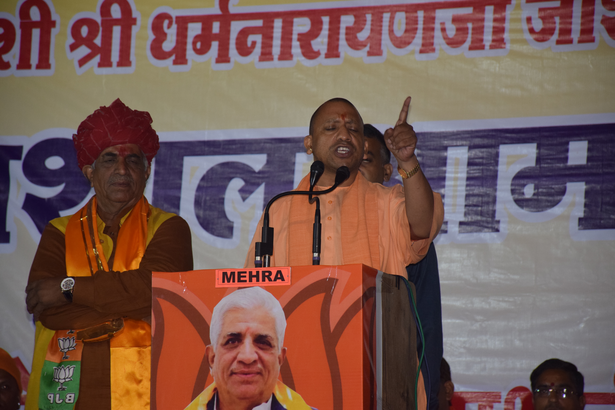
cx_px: 308
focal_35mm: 210
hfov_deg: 9.8
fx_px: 3588
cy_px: 205
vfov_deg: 6.5
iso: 800
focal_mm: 140
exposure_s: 1/60
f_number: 5.6
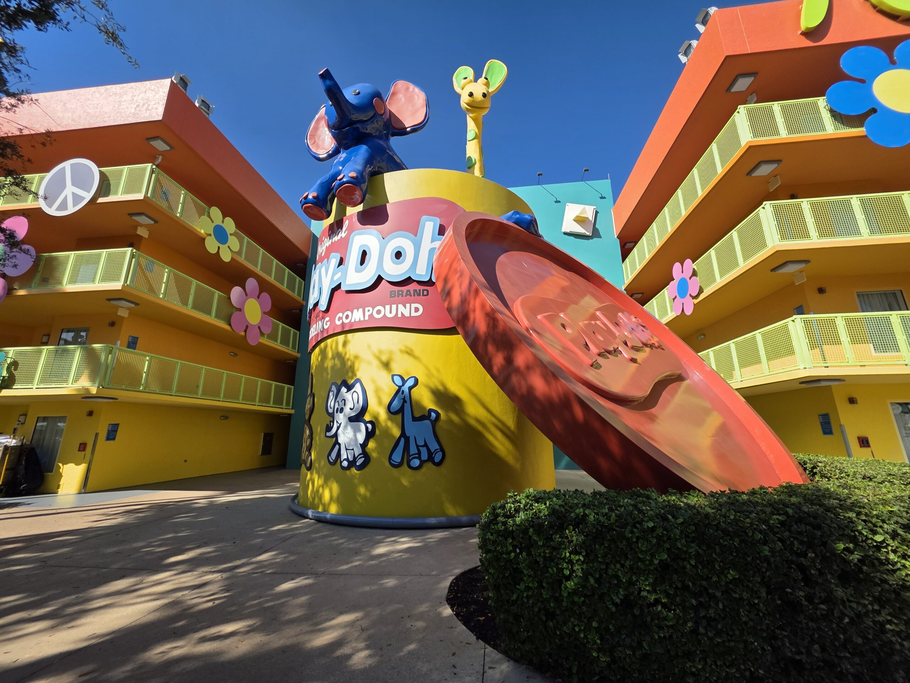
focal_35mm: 13
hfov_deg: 106.2
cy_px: 342
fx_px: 342
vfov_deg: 89.9
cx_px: 455
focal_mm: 2.2
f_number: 1.9
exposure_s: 1/2088
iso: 40
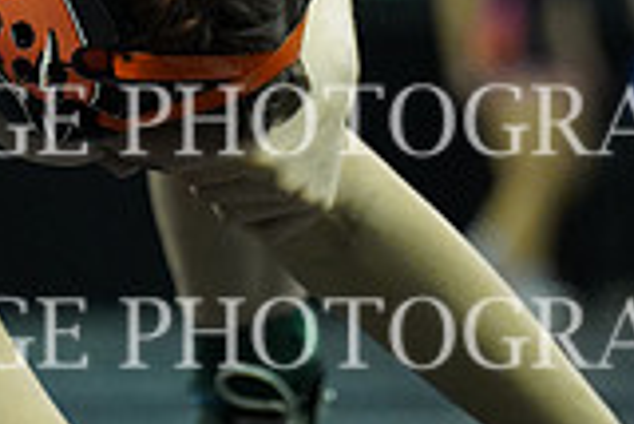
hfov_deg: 5.4
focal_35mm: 380
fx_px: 6698
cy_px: -412
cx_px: 93
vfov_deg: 3.6
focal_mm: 105
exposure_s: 1/1250
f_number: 2.8
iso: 6400
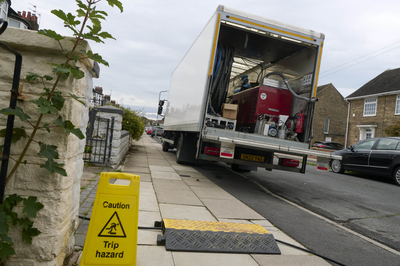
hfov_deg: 73.7
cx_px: 200
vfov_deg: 53.1
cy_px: 133
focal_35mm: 24
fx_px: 267
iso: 100
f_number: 11
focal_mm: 24
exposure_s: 1/100
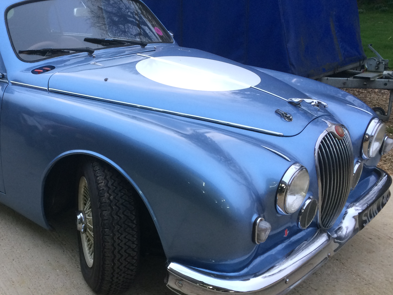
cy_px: 143
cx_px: 122
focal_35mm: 43
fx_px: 488
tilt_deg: -20.4
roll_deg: +0.1
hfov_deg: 43.1
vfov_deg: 33.6
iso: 50
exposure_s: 1/33
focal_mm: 4.15
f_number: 2.2
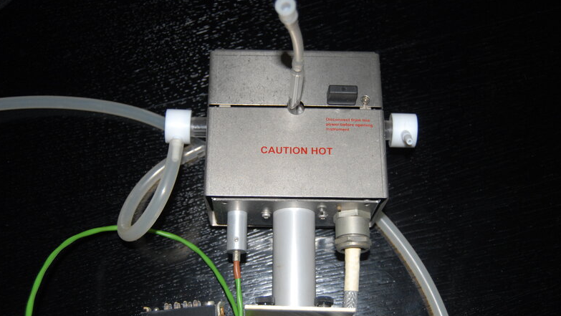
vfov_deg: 26.5
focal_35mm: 45
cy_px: 178
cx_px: 278
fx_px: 670
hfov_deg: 45.5
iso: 400
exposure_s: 1/200
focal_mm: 28
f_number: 4
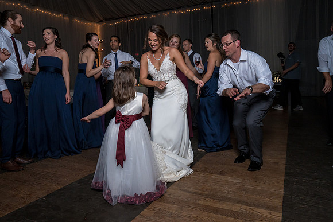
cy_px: 89
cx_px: 166
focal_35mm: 26
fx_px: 244
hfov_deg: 68.7
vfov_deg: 48.7
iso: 2000
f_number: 5.6
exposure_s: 1/200
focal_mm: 22
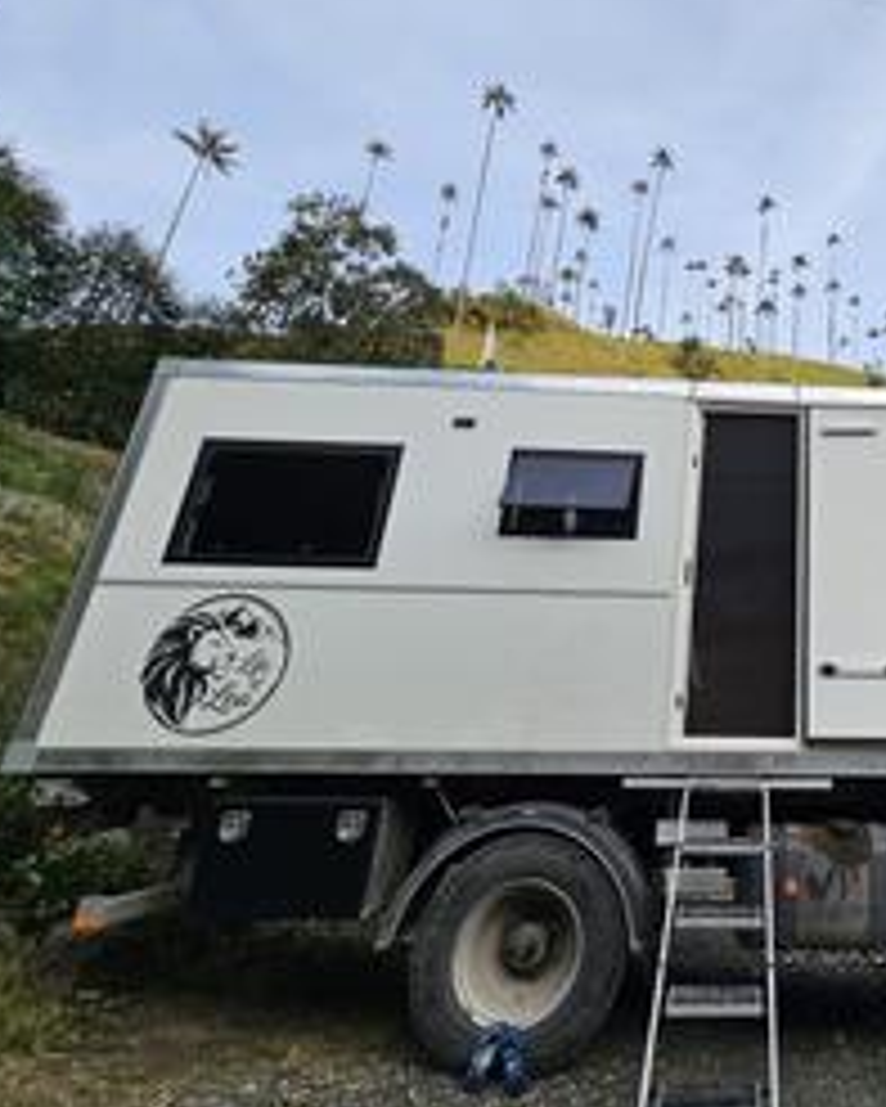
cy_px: 396
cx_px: 816
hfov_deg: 54.1
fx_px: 721
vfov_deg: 73.4
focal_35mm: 22
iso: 50
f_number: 2.2
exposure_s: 1/720
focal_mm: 2.2
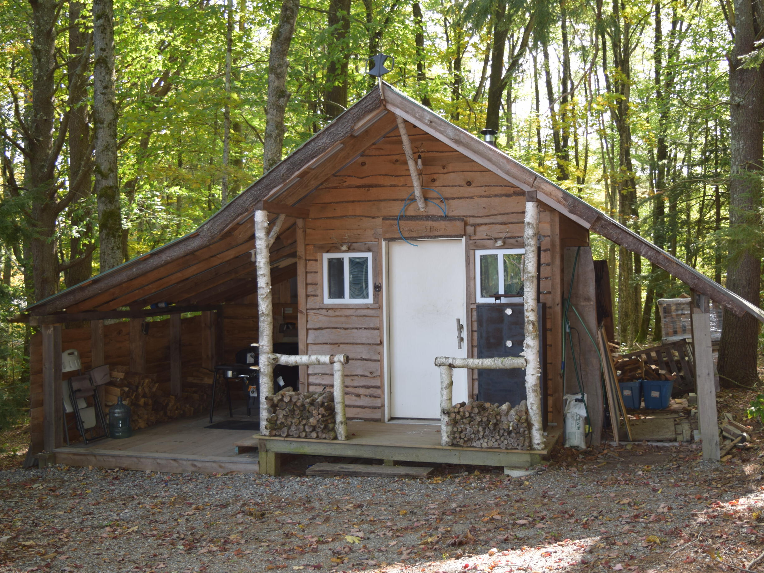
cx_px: 416
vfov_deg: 36.8
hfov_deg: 47.8
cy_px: 287
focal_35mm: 39
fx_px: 861
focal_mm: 22
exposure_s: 1/60
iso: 125
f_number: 3.8
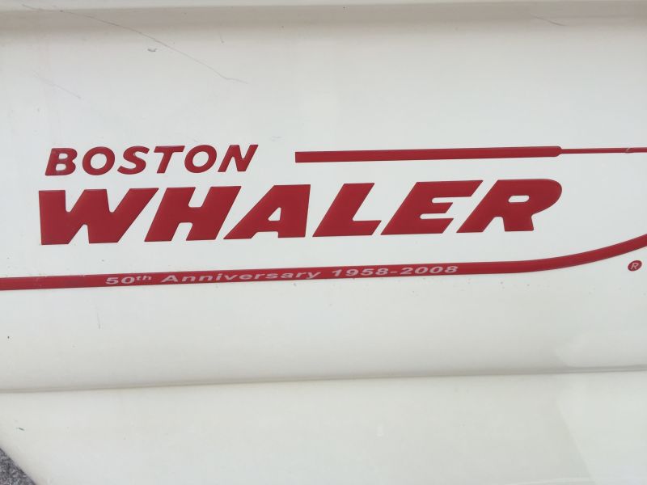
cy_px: 242
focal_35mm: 29
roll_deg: -0.6
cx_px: 324
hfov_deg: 61.7
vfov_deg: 48.2
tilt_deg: -27.1
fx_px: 542
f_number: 2.2
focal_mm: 4.15
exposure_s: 1/282
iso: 32
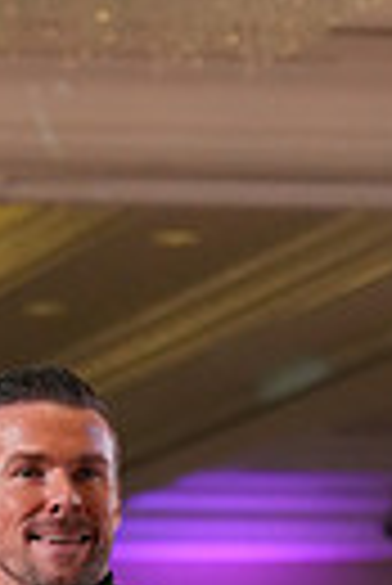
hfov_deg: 2.9
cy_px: 904
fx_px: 7639
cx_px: 29
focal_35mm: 469
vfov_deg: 4.4
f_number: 4
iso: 4000
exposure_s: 1/500
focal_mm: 105
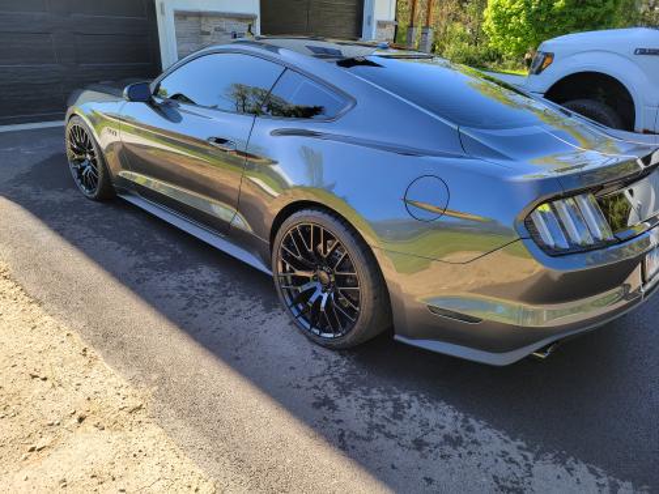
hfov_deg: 67.3
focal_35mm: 26
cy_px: 247
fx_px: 495
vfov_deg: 53.1
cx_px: 330
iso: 40
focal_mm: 5.4
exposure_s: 1/397
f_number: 1.8
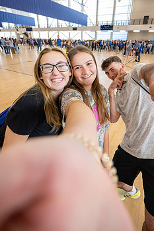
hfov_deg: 67.0
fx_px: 116
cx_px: 88
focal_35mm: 18
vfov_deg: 88.3
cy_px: 87
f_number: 4
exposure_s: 1/100
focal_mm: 14
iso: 1000
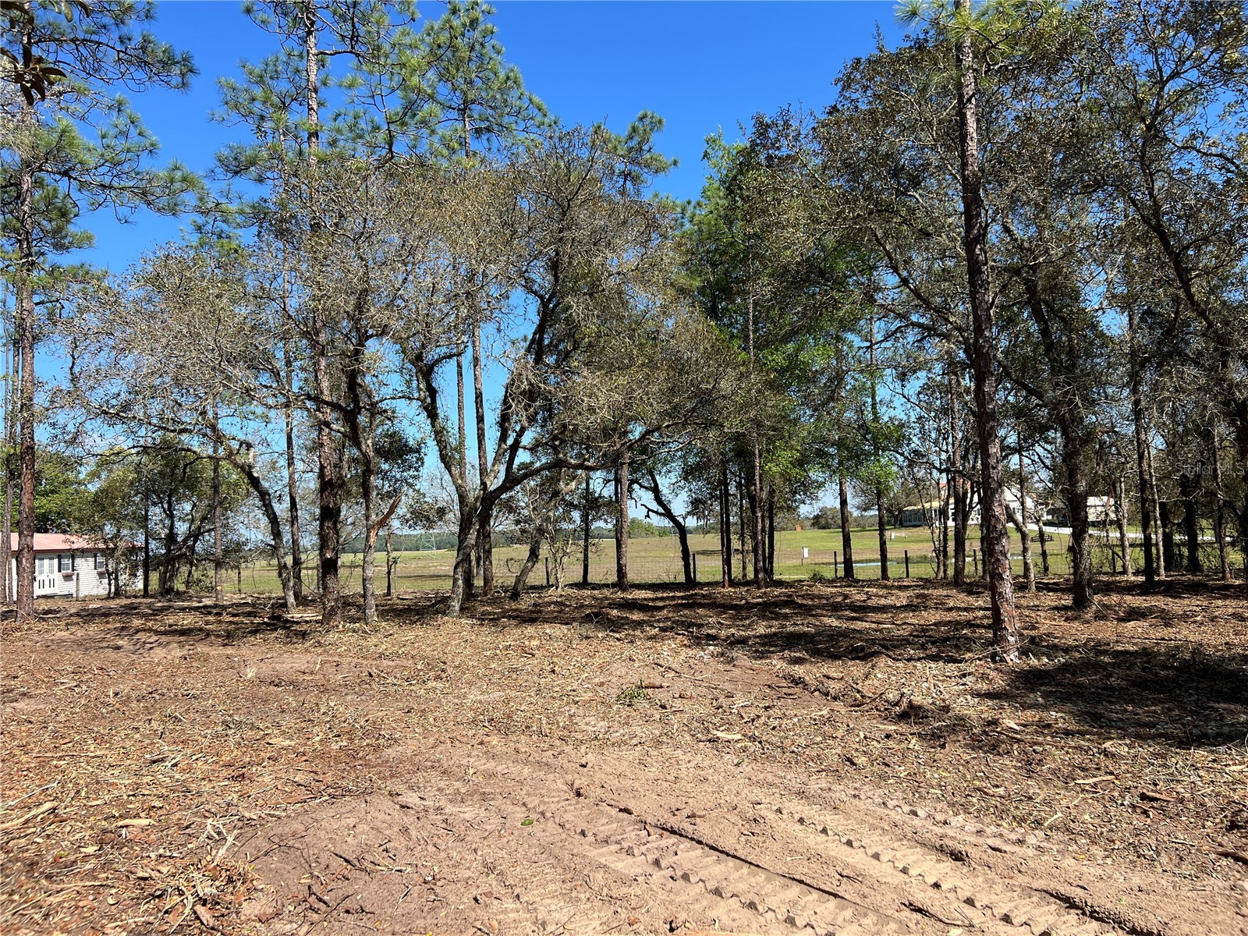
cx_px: 624
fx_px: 937
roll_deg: +2.7
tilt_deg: +4.0
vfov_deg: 53.1
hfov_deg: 67.3
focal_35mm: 26
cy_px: 468
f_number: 1.5
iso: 50
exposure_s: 1/2994
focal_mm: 5.7
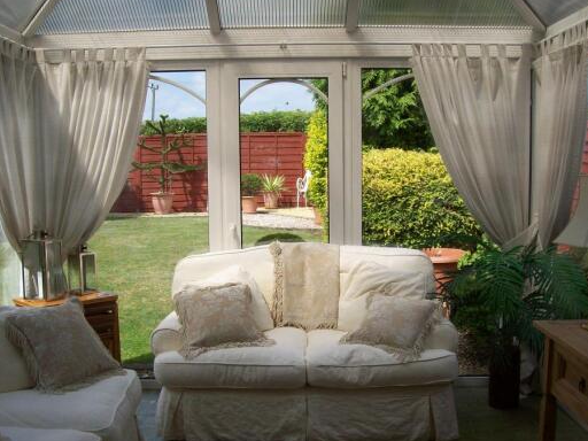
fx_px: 696
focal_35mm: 41
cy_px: 239
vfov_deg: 35.1
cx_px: 278
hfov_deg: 45.8
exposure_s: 1/465
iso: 80
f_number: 4.8
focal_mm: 6
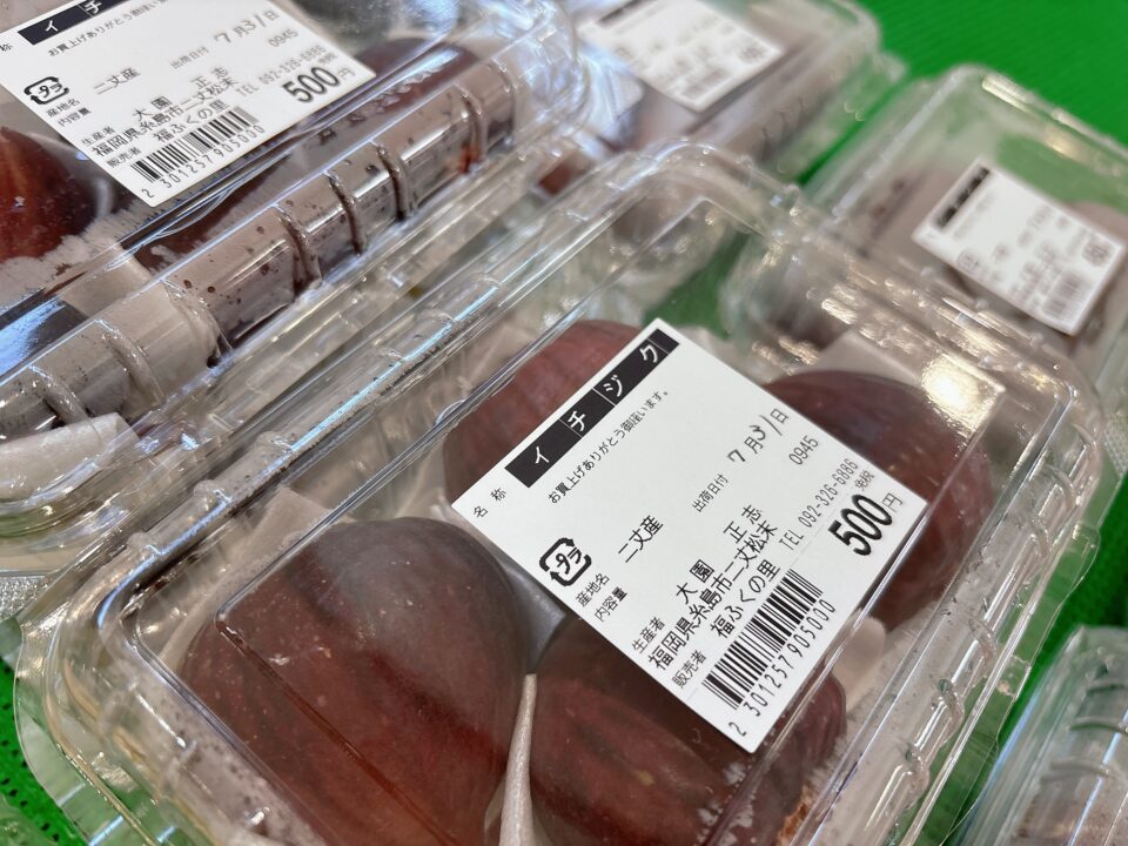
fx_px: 847
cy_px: 423
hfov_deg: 67.3
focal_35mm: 26
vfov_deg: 53.1
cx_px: 564
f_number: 1.6
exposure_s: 1/120
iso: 125
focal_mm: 5.96
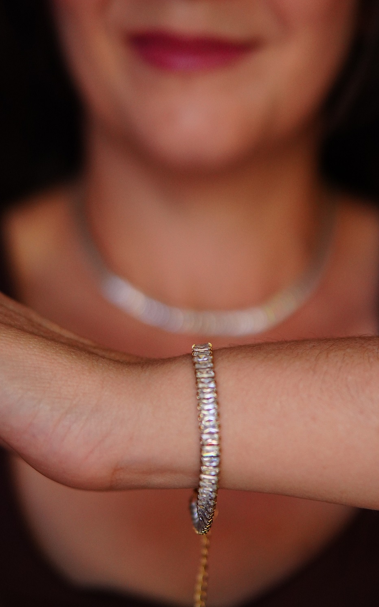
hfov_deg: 16.9
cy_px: 302
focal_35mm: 77
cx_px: 197
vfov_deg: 26.8
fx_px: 1273
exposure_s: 1/2500
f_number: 2
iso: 1600
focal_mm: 50
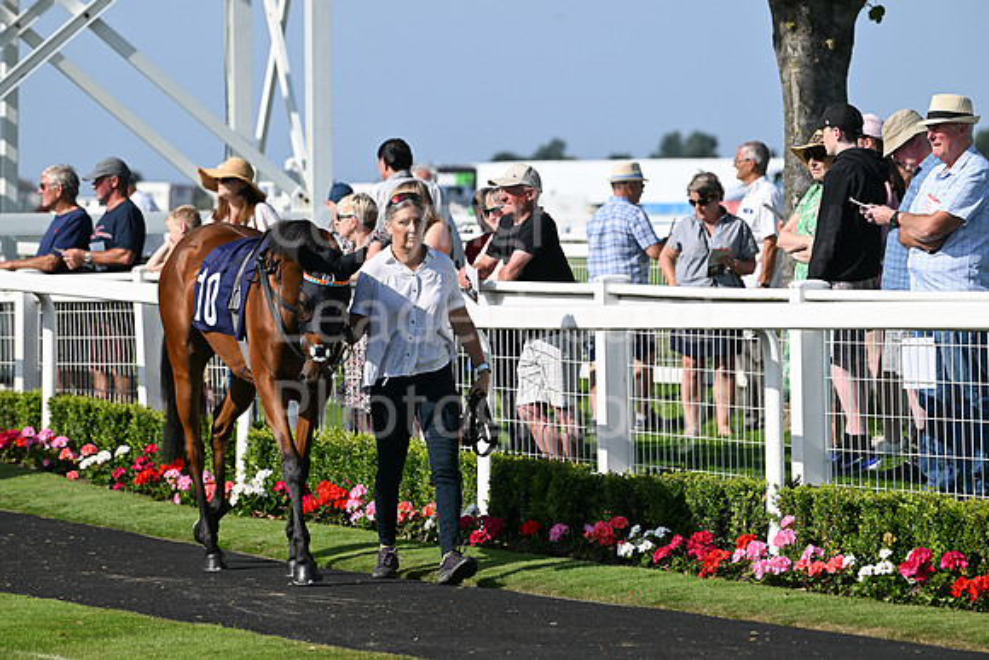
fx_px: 5495
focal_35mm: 200
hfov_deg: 10.3
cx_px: 494
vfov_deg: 6.9
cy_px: 330
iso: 400
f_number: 5.6
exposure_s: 1/2500
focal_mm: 200
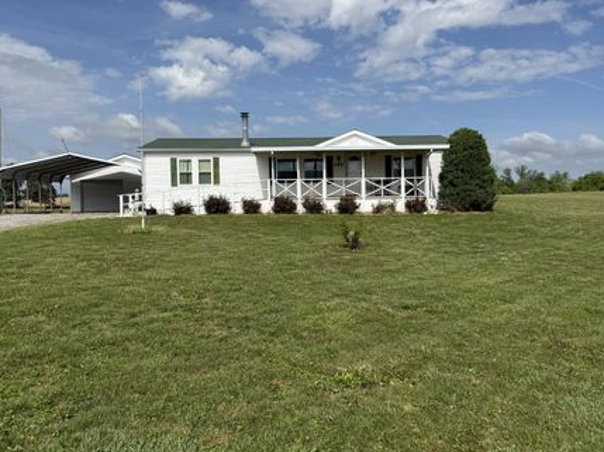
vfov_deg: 49.6
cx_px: 297
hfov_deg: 63.5
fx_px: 488
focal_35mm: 28
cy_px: 208
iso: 80
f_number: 1.78
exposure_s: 1/7353
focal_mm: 6.76
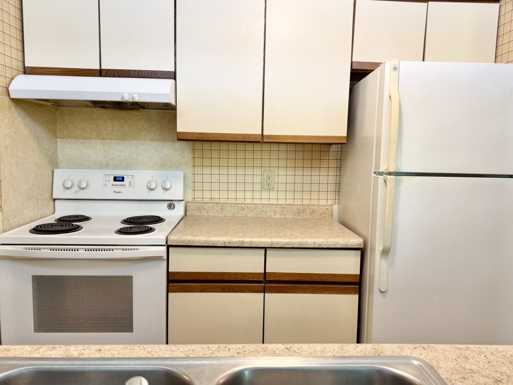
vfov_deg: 56.8
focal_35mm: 24
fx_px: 356
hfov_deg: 71.6
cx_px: 256
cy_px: 192
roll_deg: -4.5
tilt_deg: -7.0
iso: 100
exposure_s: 1/60
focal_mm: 6.76
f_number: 1.78
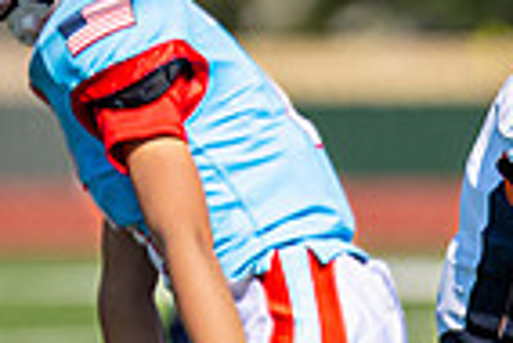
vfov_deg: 1.1
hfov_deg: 1.6
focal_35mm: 1252
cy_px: 433
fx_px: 17859
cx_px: 994
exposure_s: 1/3200
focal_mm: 200
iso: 100
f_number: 2.8
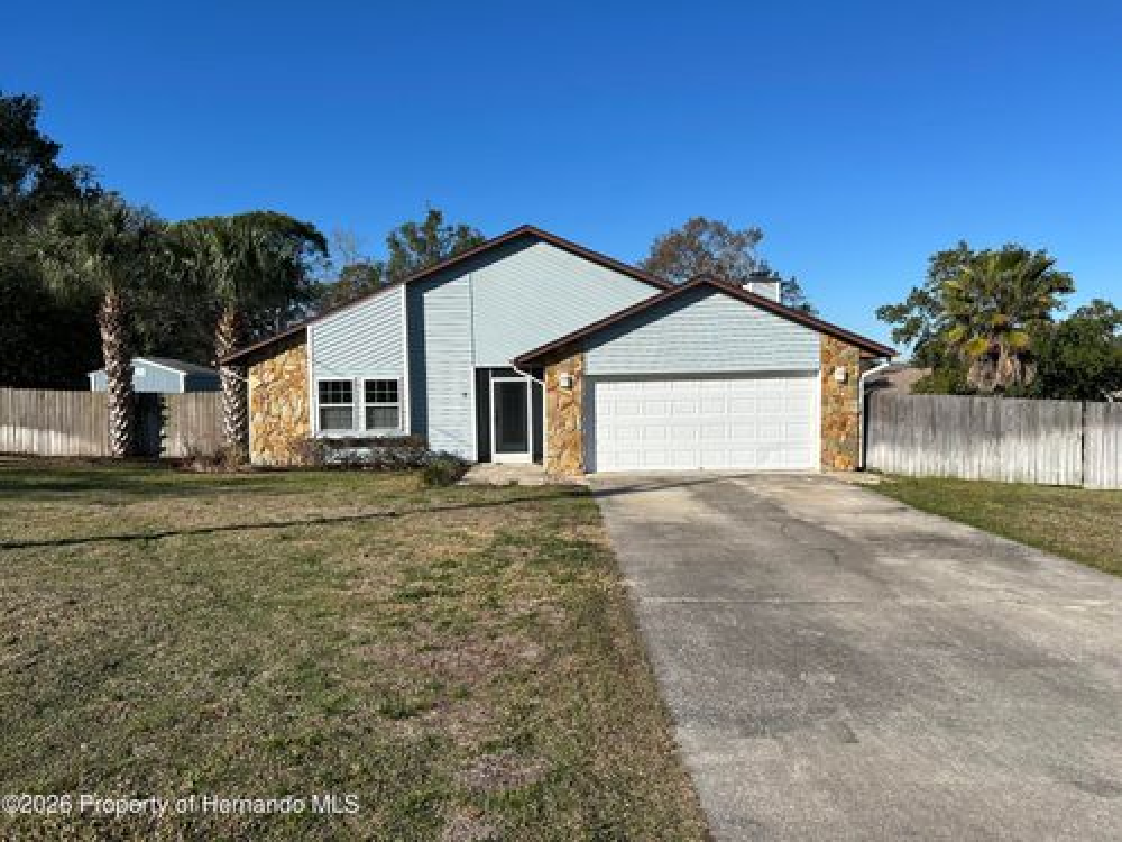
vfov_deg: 53.1
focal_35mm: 26
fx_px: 843
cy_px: 421
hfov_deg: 67.3
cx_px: 561
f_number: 1.5
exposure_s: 1/5587
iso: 50
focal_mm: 5.7
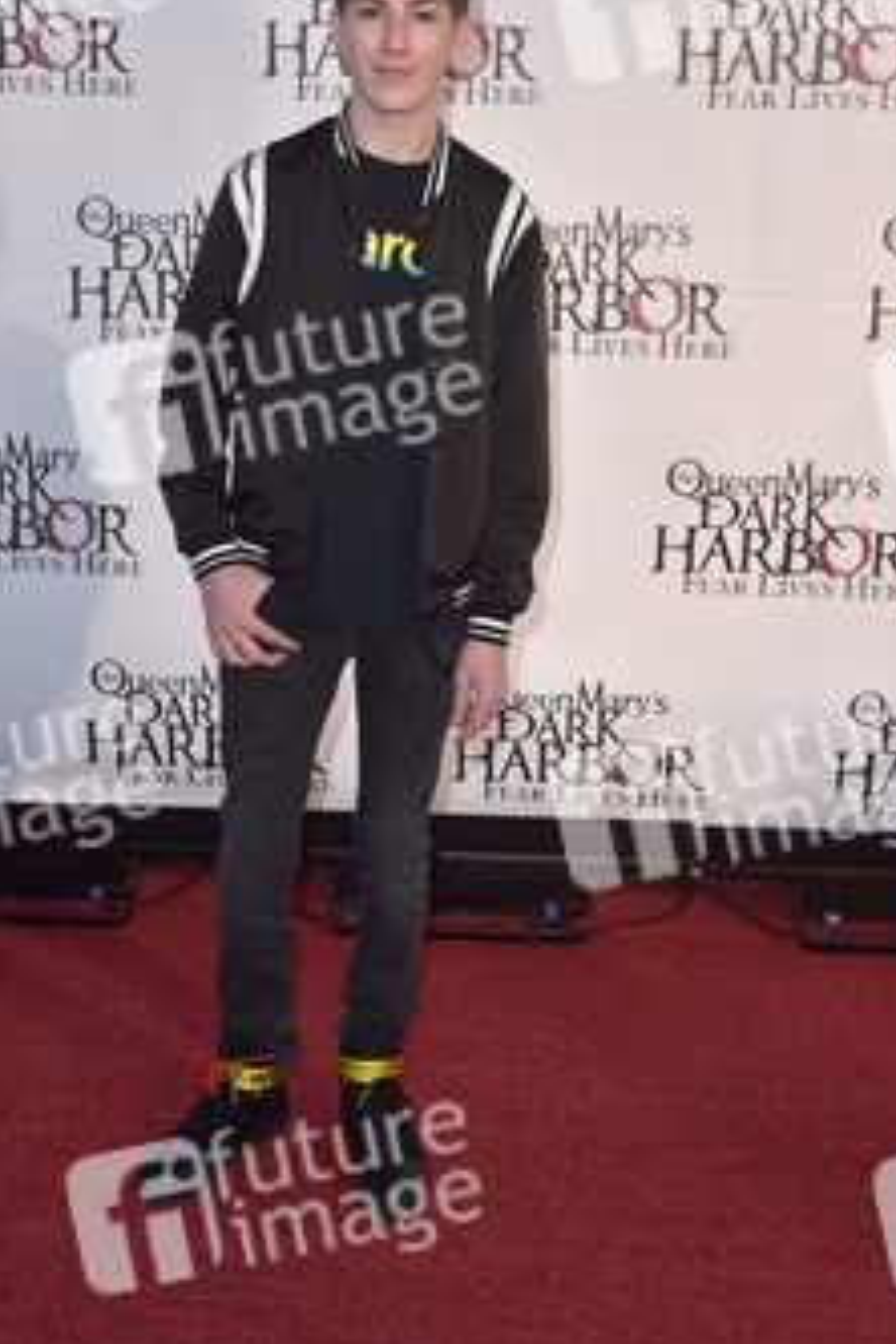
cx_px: 394
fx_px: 1568
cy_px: 593
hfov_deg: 31.9
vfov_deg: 46.3
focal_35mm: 42
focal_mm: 35
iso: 320
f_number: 5.6
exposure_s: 1/250
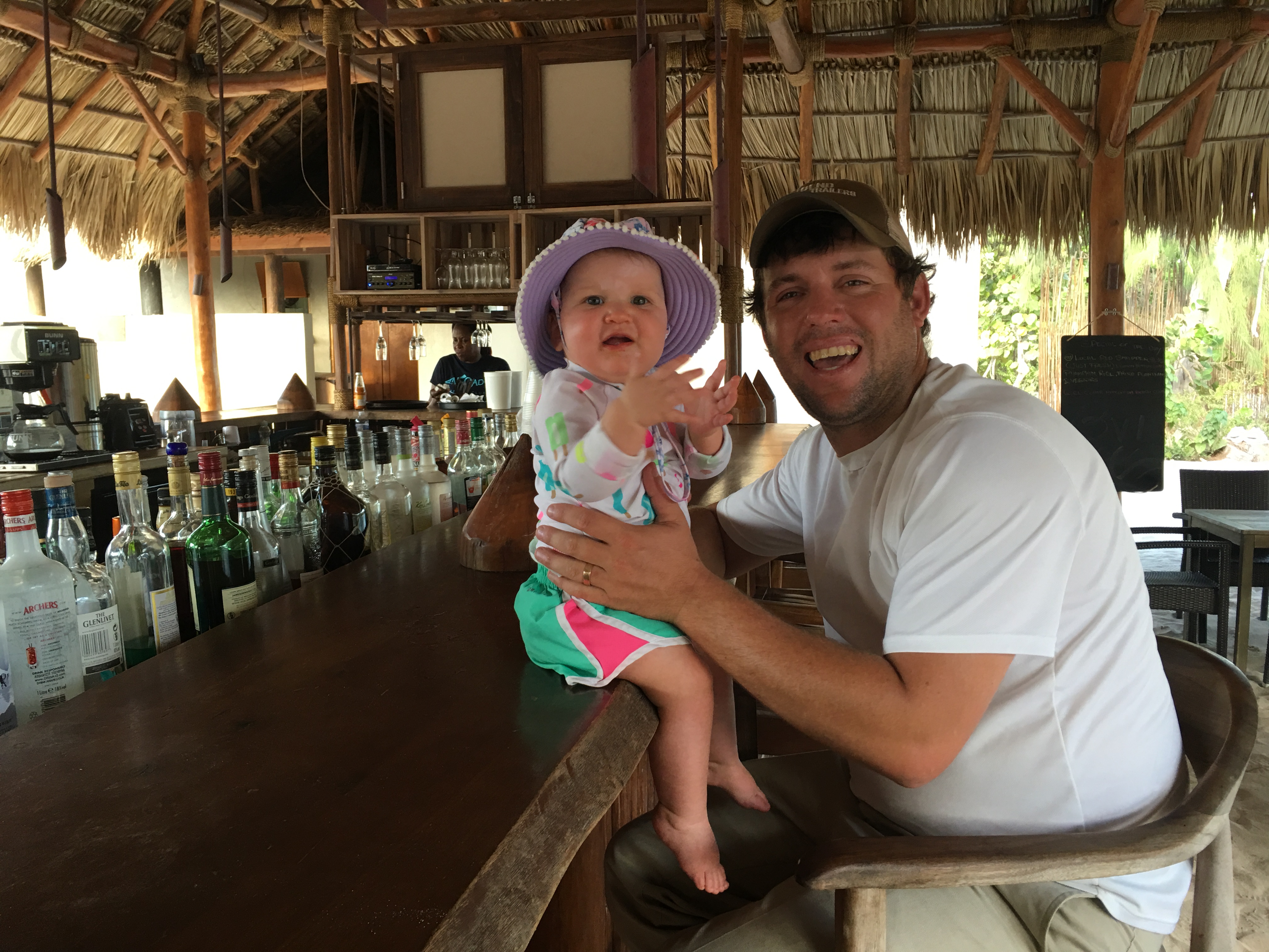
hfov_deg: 61.7
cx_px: 634
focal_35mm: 29
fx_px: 1063
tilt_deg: -5.8
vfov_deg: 48.2
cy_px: 476
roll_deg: +0.7
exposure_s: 1/30
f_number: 2.2
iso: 32
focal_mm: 4.15
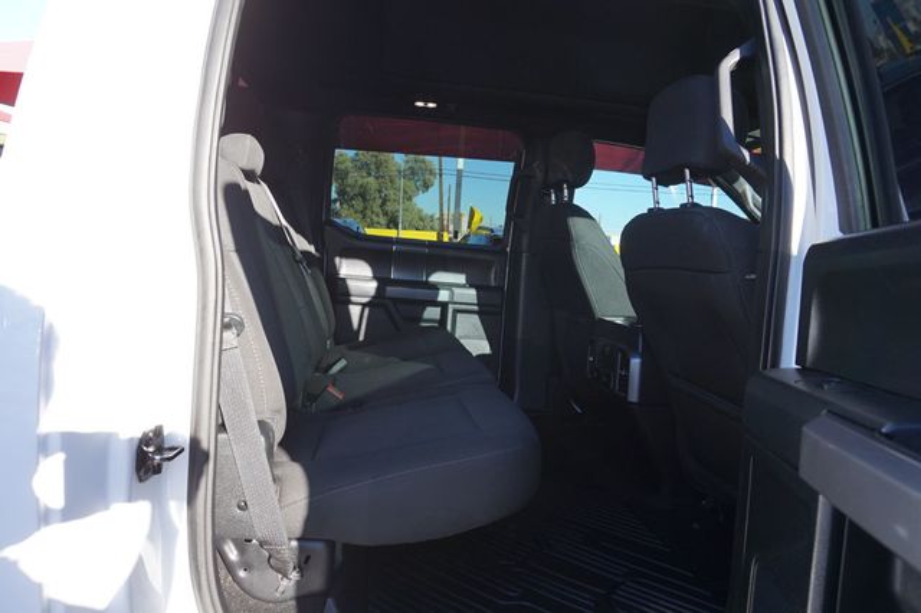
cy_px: 306
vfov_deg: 53.1
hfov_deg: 73.8
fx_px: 614
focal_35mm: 24
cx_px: 460
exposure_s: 1/80
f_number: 5.6
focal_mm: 16
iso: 100
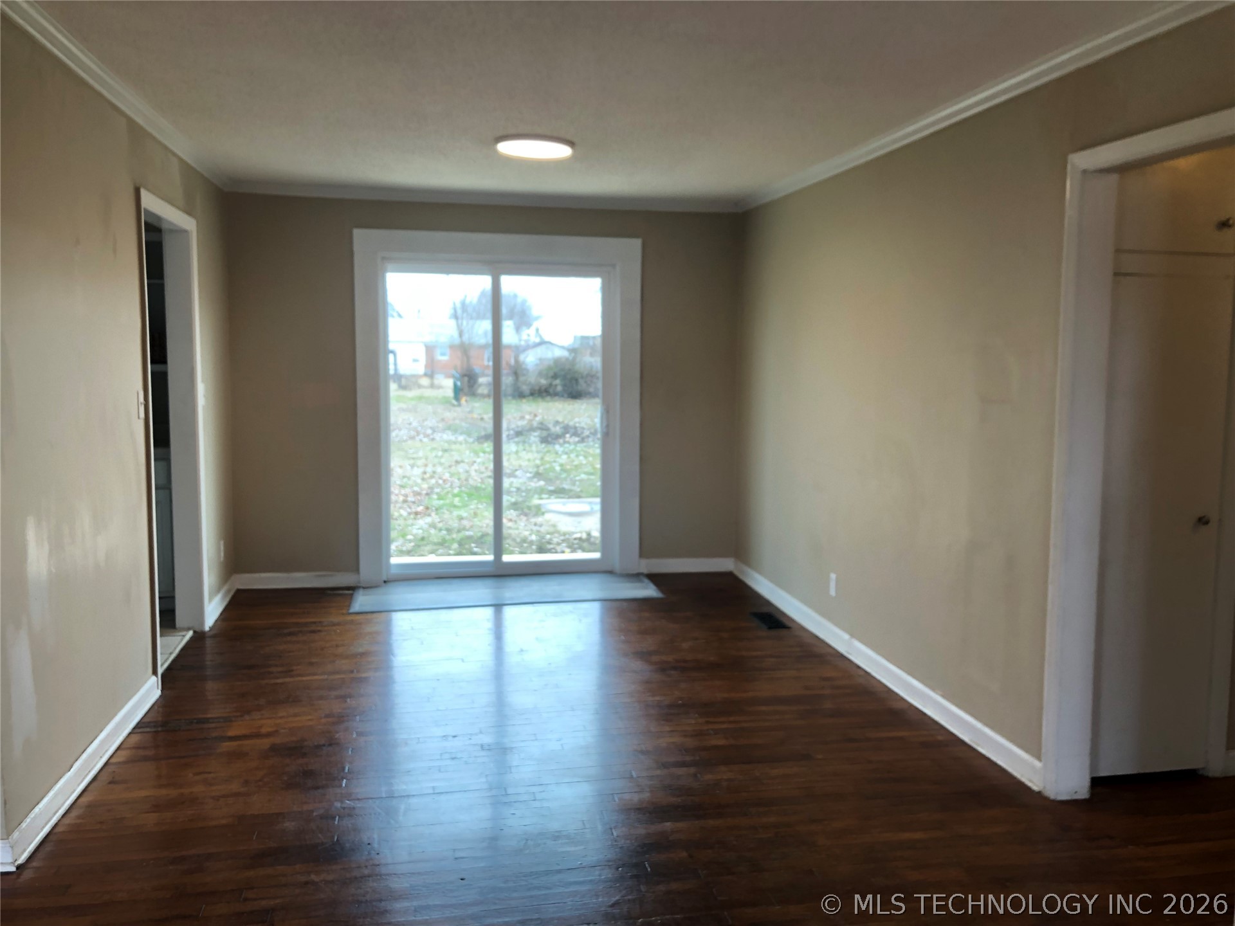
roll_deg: -0.4
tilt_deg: -7.2
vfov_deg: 49.7
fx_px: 999
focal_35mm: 28
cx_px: 618
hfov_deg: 63.4
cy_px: 463
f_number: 1.8
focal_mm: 3.99
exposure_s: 1/120
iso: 125
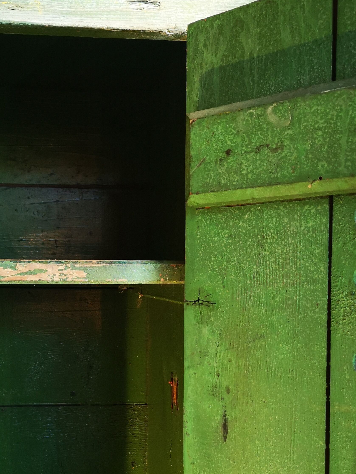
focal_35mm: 44
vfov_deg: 42.5
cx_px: 87
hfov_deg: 32.2
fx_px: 603
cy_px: 303
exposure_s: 1/33.3
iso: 320
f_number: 1.8
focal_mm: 3.95
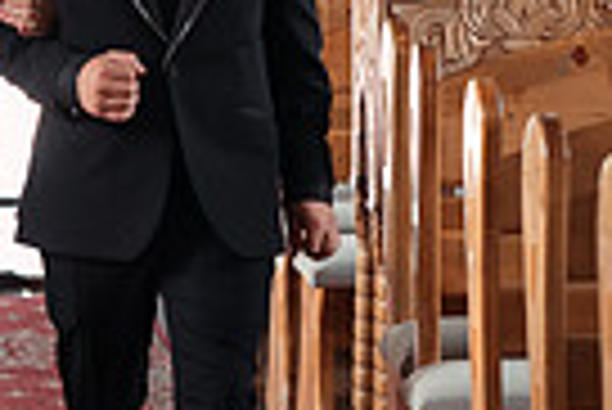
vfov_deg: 3.8
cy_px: 117
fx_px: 6160
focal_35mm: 362
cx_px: 414
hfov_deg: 5.7
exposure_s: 1/320
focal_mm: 85
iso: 1600
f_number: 2.8
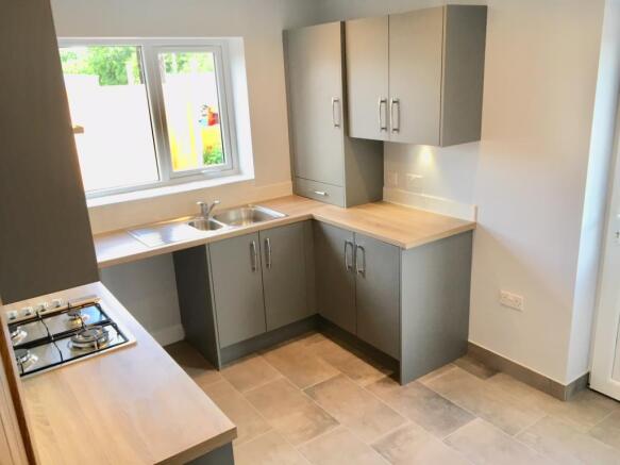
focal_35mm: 29
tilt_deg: -17.4
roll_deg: +3.3
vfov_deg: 48.2
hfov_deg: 61.7
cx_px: 310
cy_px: 232
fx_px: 519
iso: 25
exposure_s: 1/33
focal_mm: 4.15
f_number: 2.2
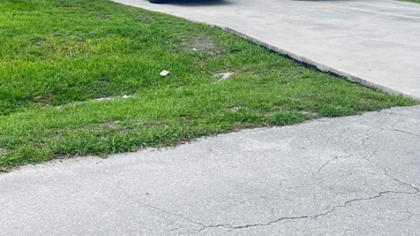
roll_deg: +0.5
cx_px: 105
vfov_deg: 18.6
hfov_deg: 33.7
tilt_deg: -0.6
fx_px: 679
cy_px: -54
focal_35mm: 61
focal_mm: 5.1
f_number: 1.6
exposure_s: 1/1151
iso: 50
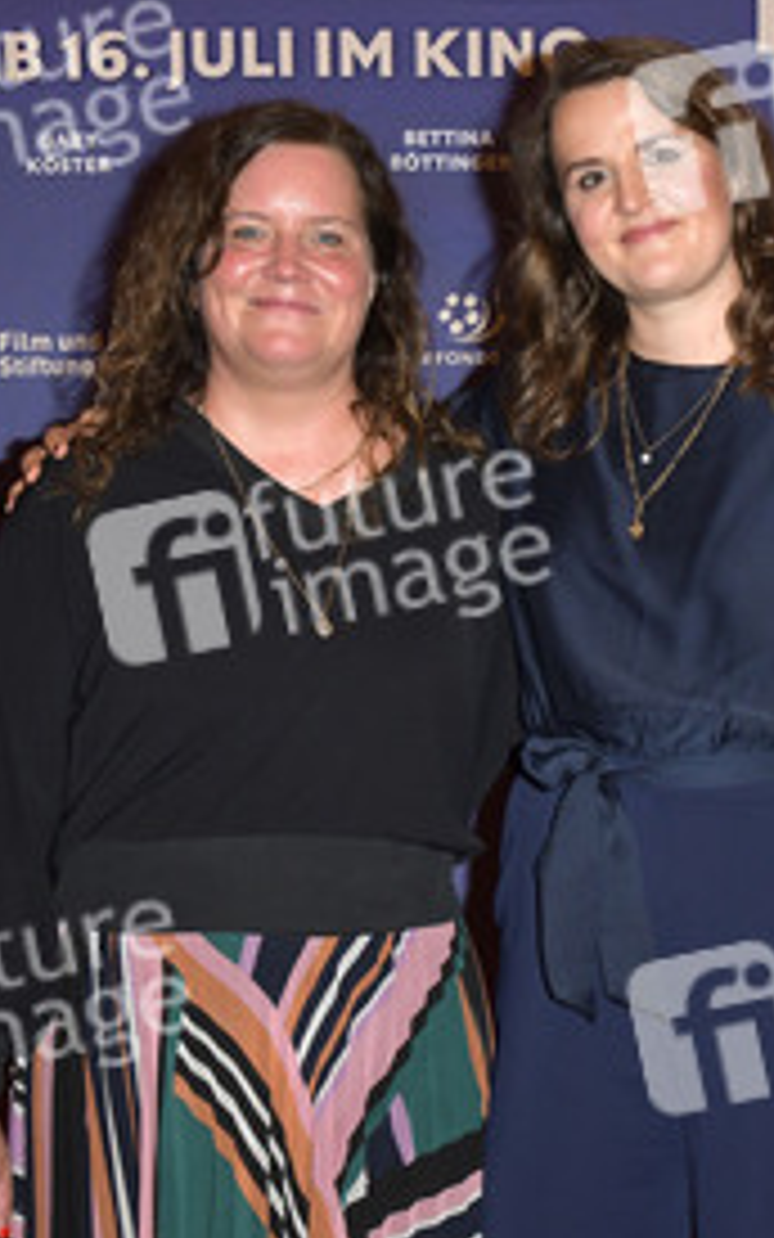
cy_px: 783
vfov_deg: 43.1
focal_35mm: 46
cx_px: 450
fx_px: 1552
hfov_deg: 28.0
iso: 640
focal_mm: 31
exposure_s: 1/200
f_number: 5.6
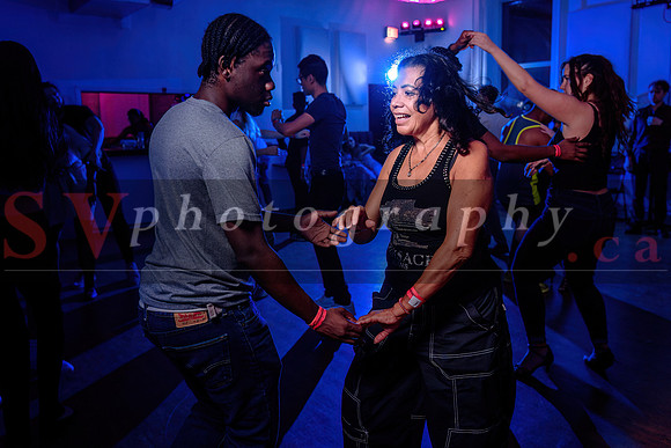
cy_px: 193
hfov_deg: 58.8
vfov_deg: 41.1
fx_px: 595
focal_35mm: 32
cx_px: 336
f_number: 3.2
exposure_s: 1/80
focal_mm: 28
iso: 800
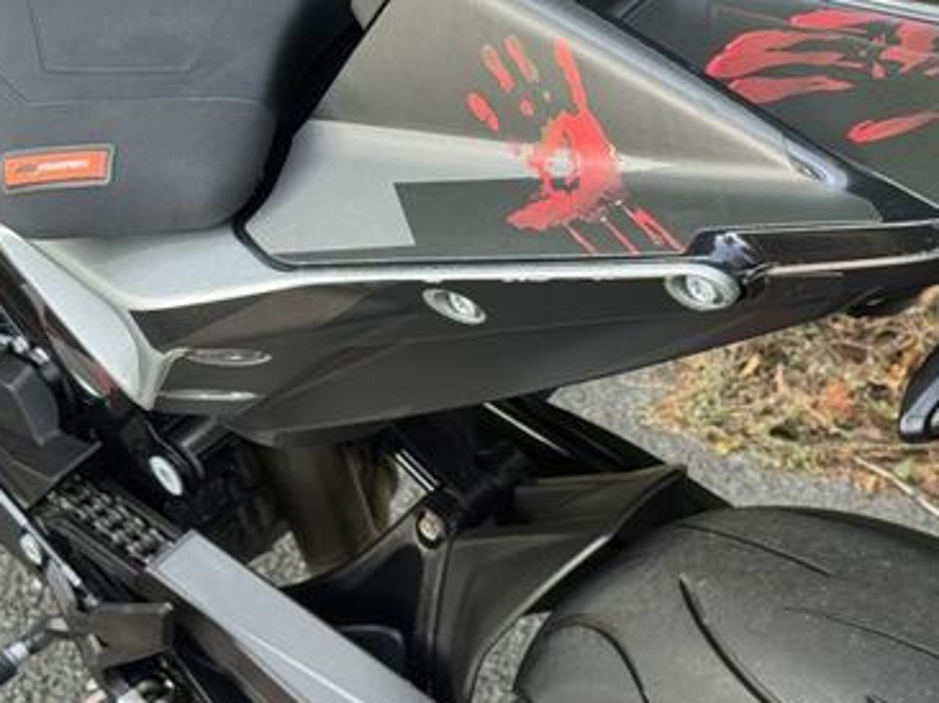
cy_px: 408
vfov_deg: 17.5
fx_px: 2277
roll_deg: -3.3
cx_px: 785
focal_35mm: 84
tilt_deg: -36.4
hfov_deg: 22.9
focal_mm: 6.76
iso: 64
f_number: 1.78
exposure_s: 1/172
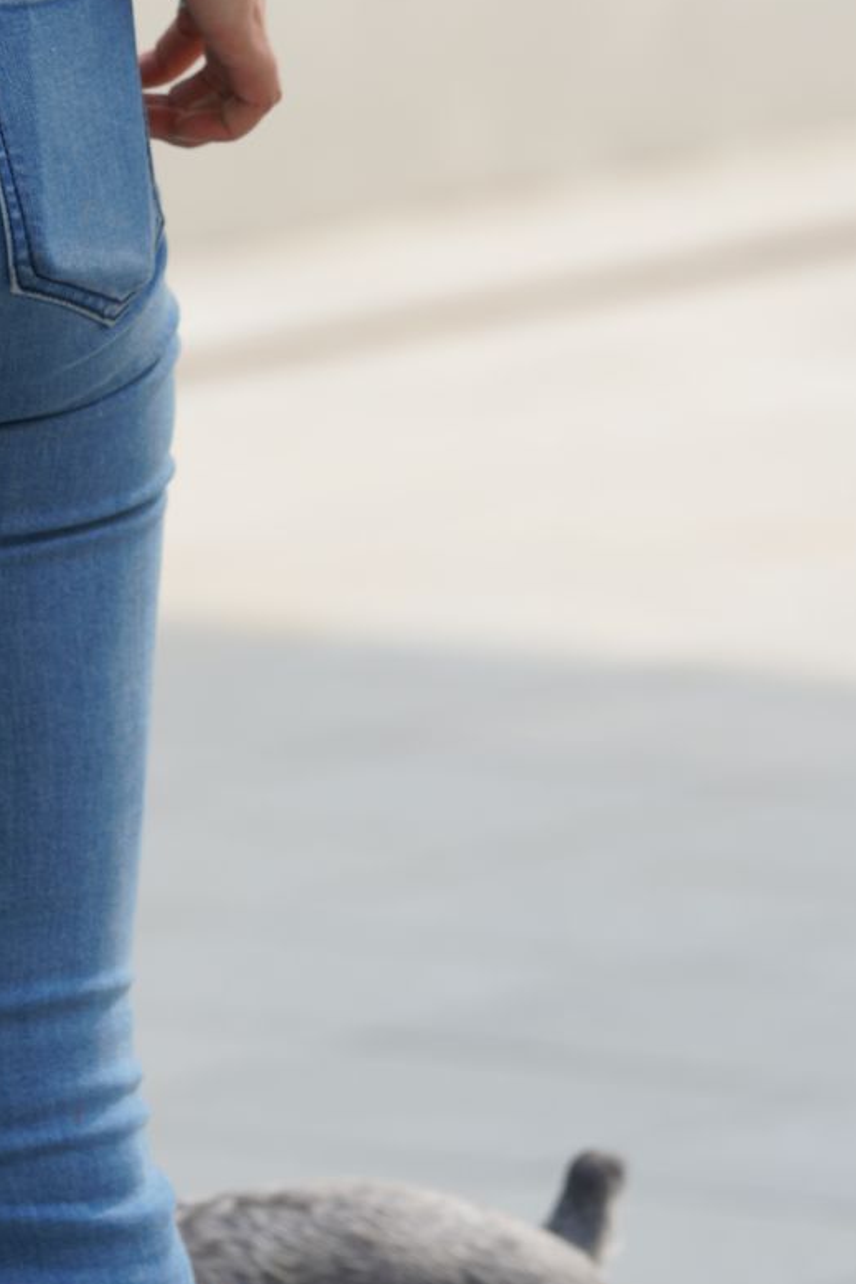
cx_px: -209
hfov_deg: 3.3
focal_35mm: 414
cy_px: 135
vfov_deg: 5.0
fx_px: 14758
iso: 160
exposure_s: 1/640
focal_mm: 135
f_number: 3.5
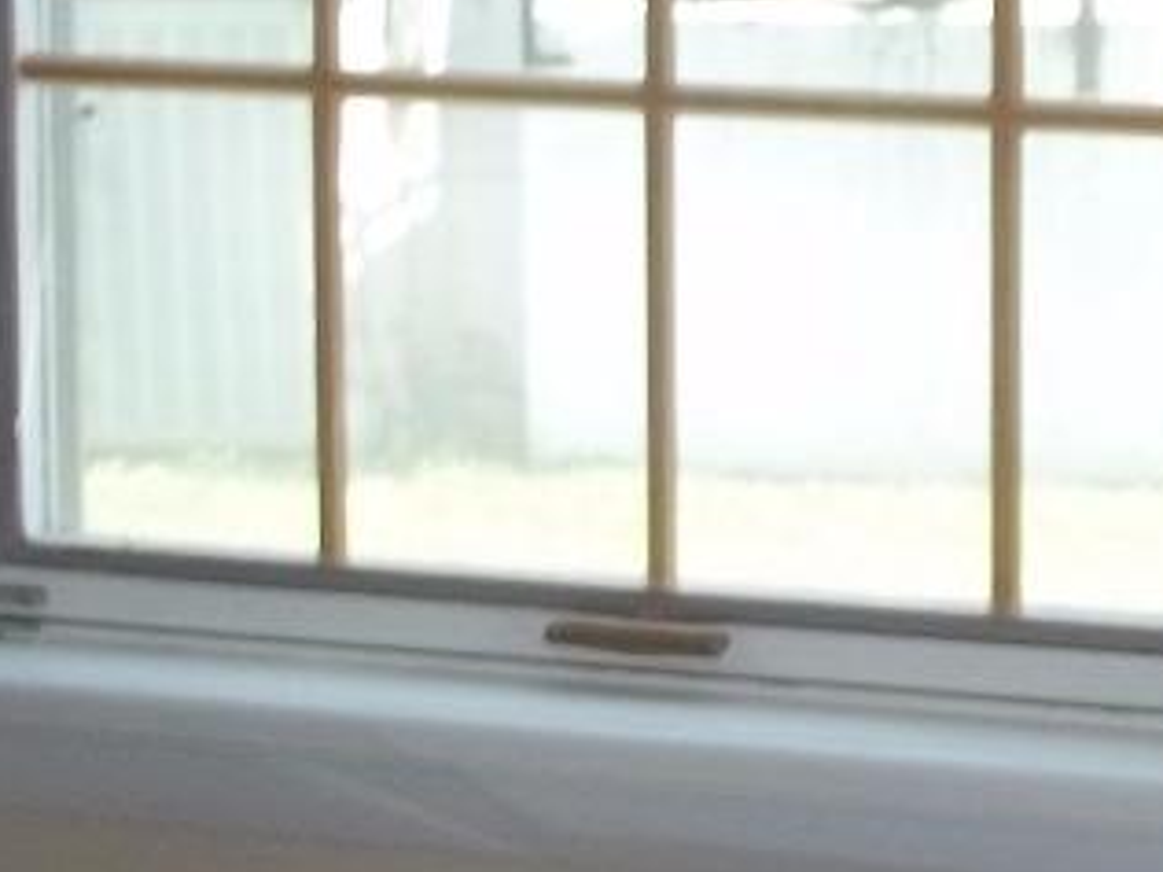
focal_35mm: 164
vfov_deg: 9.0
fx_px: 5510
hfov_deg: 11.8
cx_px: 1454
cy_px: 158
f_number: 3.1
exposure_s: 1/60
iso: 64
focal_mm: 6.5
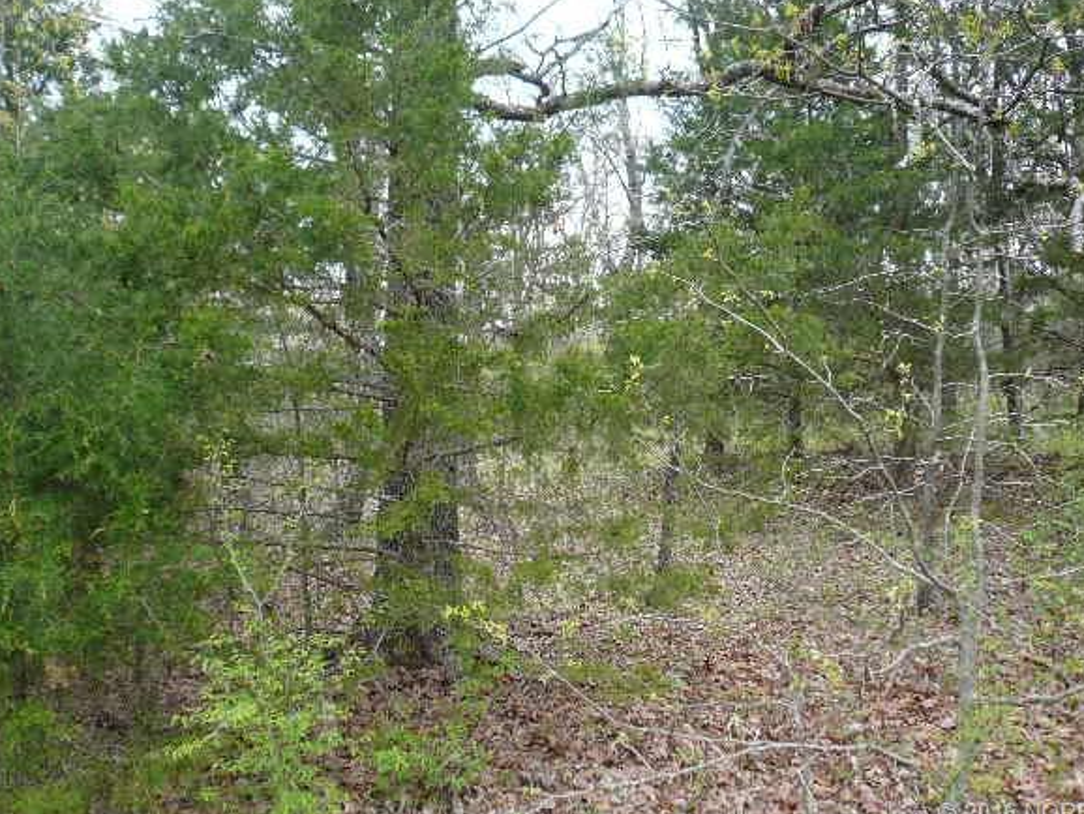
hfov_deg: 58.3
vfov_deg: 45.4
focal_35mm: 31
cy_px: 381
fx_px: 971
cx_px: 523
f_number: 2.8
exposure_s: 1/160
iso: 100
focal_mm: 4.6
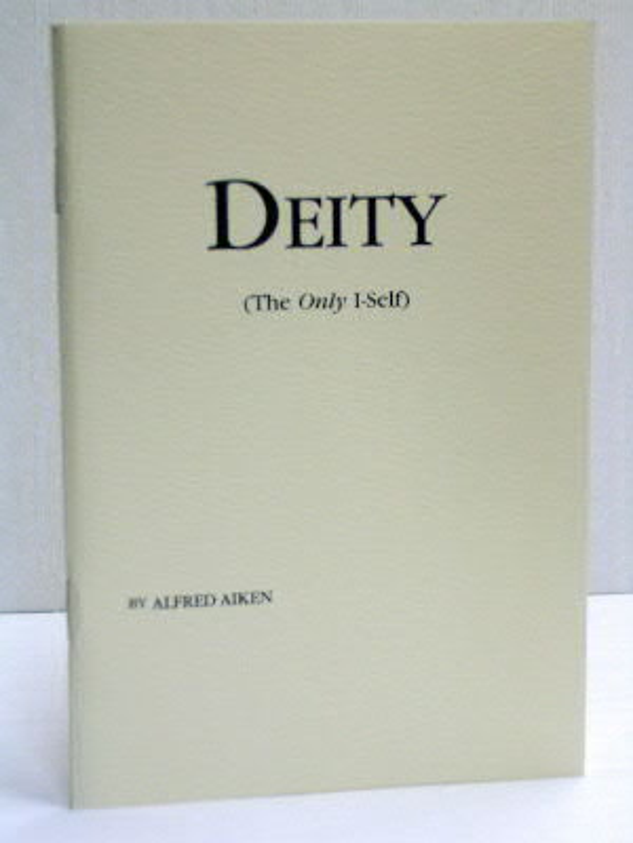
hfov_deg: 16.8
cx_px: 316
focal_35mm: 88
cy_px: 422
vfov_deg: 22.3
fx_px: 2146
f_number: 4.4
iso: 100
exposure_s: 1/32.9
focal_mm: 13.8
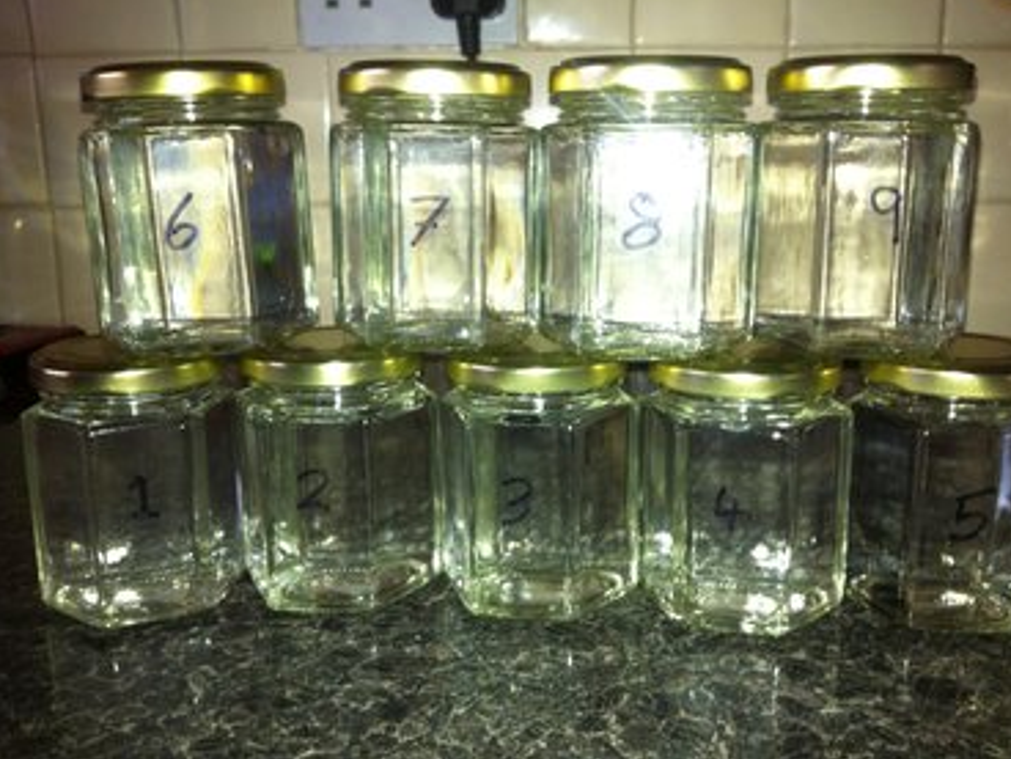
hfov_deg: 48.9
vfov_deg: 37.7
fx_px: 1110
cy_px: 381
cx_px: 538
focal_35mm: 38
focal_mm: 3.85
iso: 100
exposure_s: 1/15
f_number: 2.8
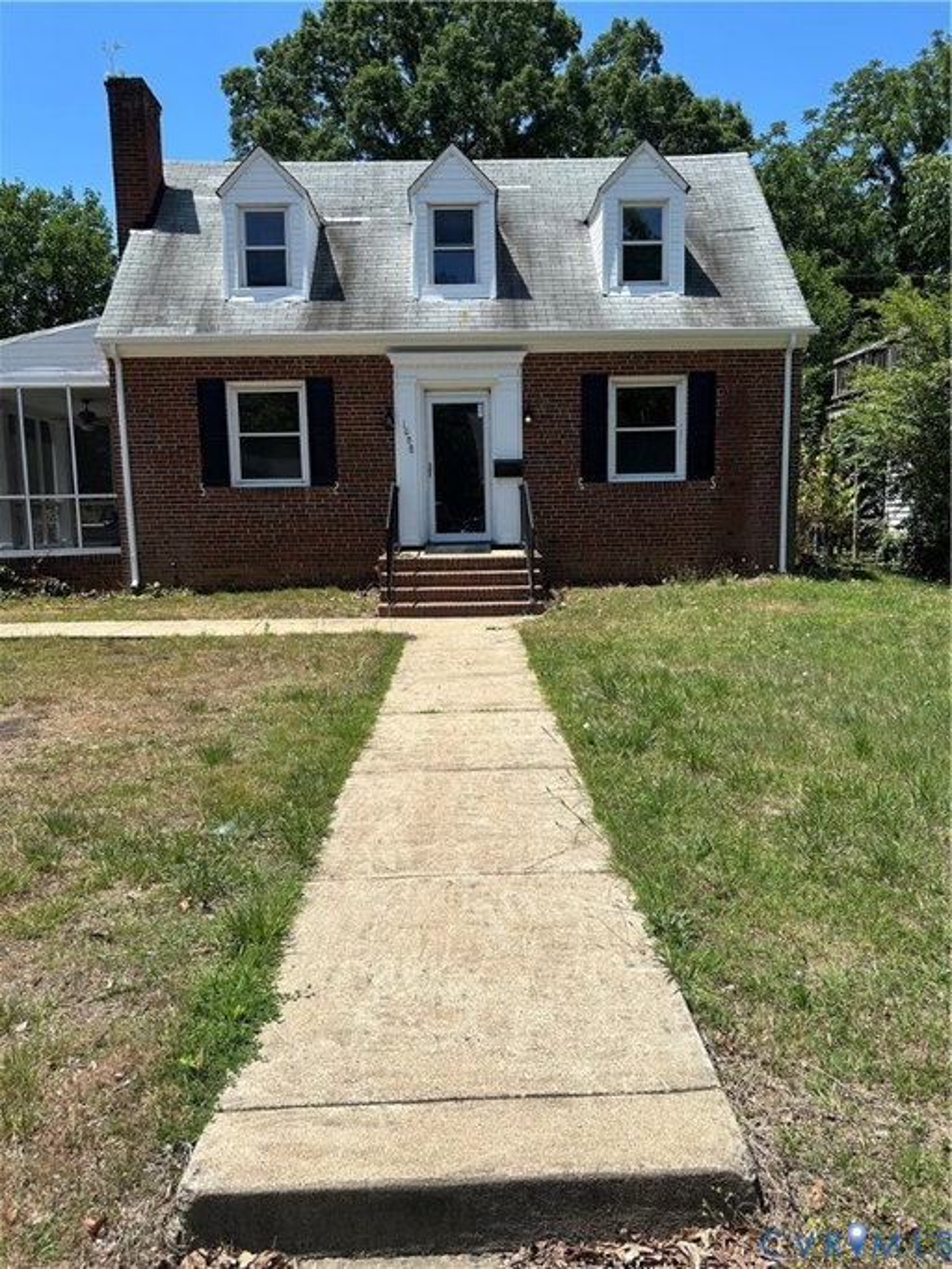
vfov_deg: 67.3
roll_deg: +0.7
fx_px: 954
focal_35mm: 26
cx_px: 476
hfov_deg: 53.0
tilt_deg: -4.7
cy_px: 634
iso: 50
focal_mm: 5.7
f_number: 1.5
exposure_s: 1/3704
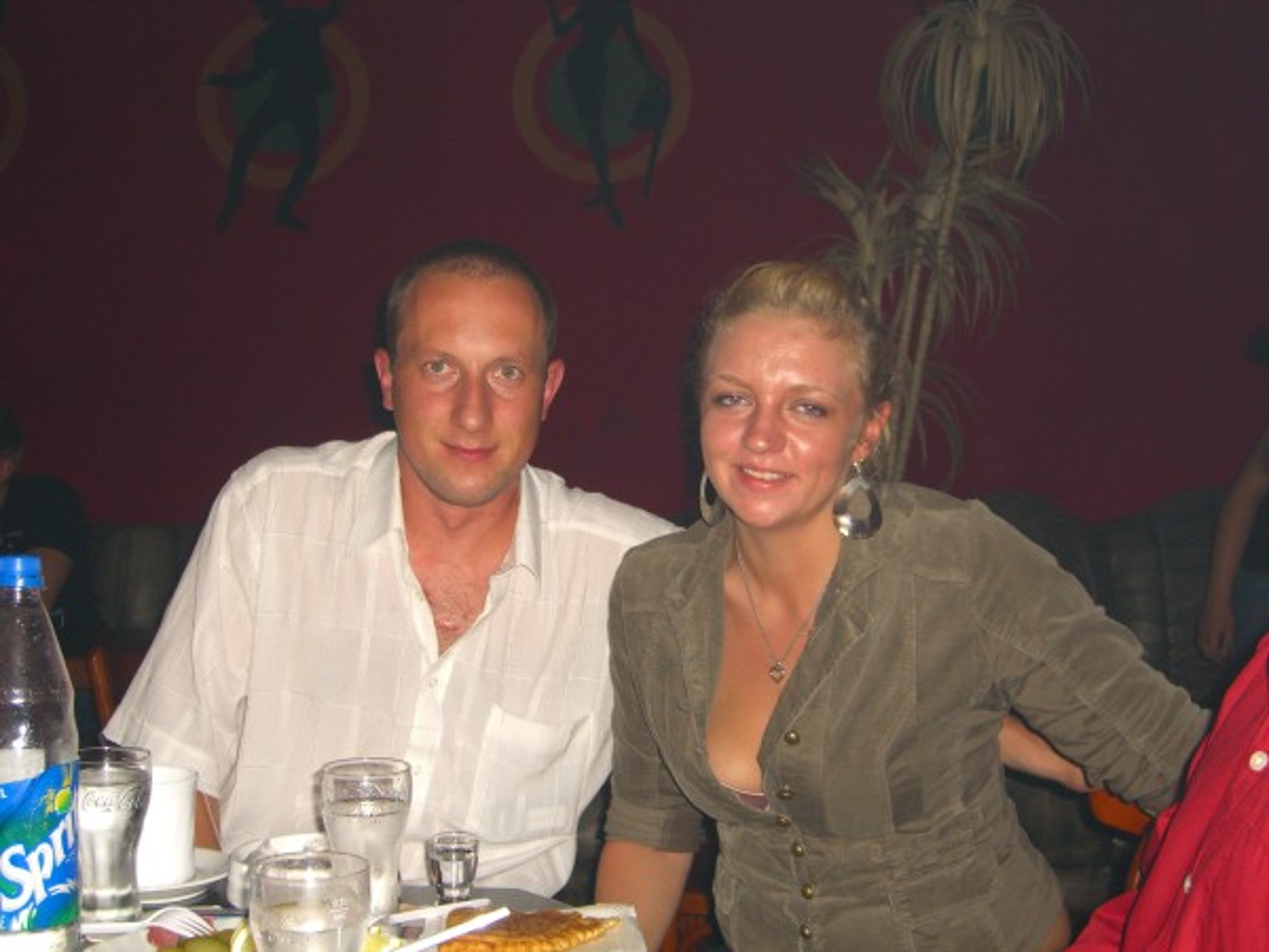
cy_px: 476
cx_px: 634
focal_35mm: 46
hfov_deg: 41.2
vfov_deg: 31.5
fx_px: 1686
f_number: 3.1
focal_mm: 9.5
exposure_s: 1/60
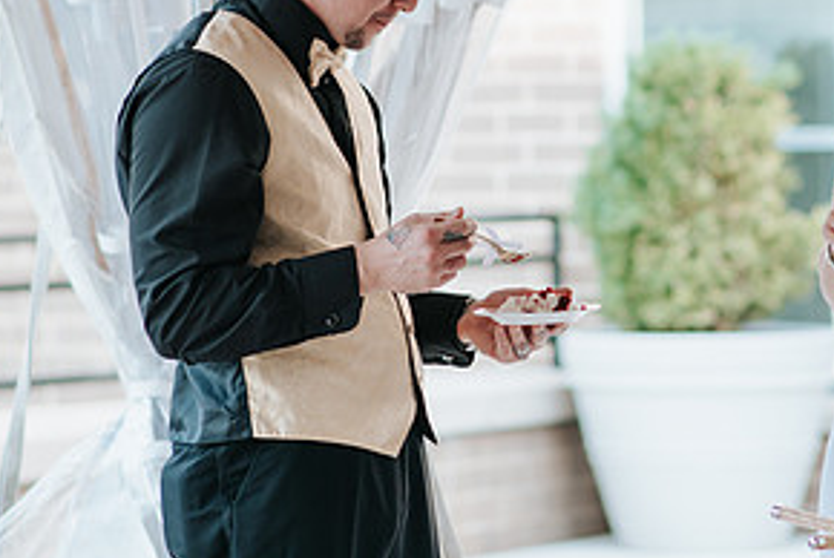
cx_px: 676
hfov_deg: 7.9
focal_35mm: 261
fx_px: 6052
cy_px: 183
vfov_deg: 5.3
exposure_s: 1/500
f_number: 2.5
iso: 100
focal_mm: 85
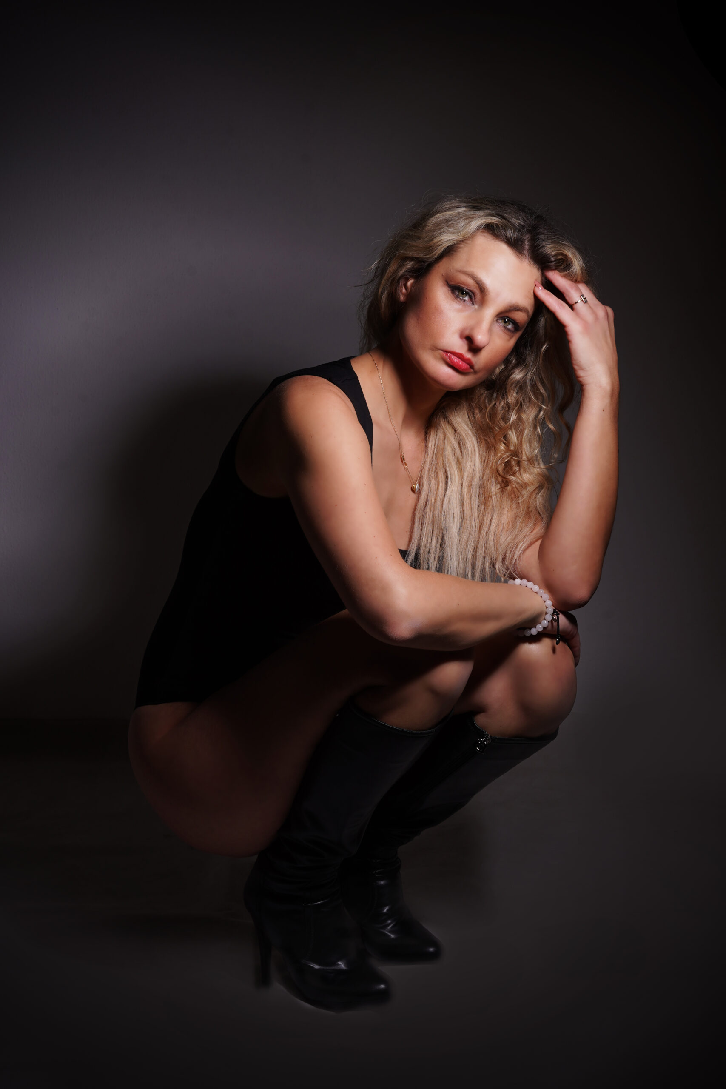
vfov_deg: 39.6
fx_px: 1512
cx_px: 363
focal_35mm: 50
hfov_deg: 27.0
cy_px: 544
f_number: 10
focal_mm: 50
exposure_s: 1/125
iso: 125
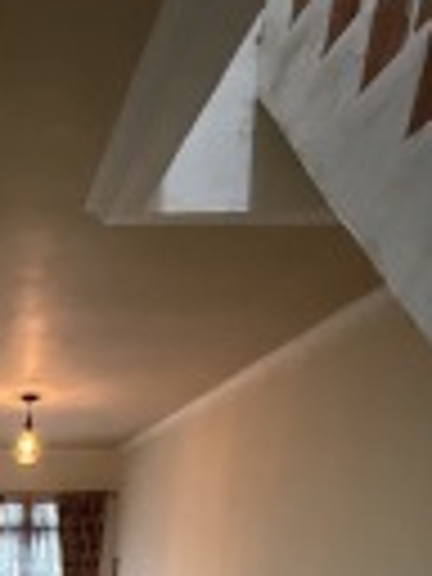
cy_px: 839
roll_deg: -1.0
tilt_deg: -21.9
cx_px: -74
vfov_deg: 29.1
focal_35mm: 44
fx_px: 732
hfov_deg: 28.9
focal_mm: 2.22
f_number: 2.2
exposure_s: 1/50
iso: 1000
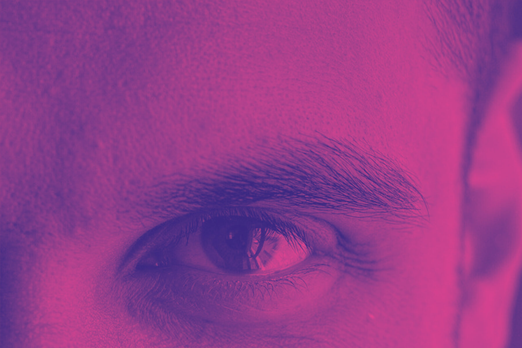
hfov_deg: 33.4
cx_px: 261
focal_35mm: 60
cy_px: 174
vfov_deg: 22.6
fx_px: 870
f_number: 5.6
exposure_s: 1/125
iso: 1600
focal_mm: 60
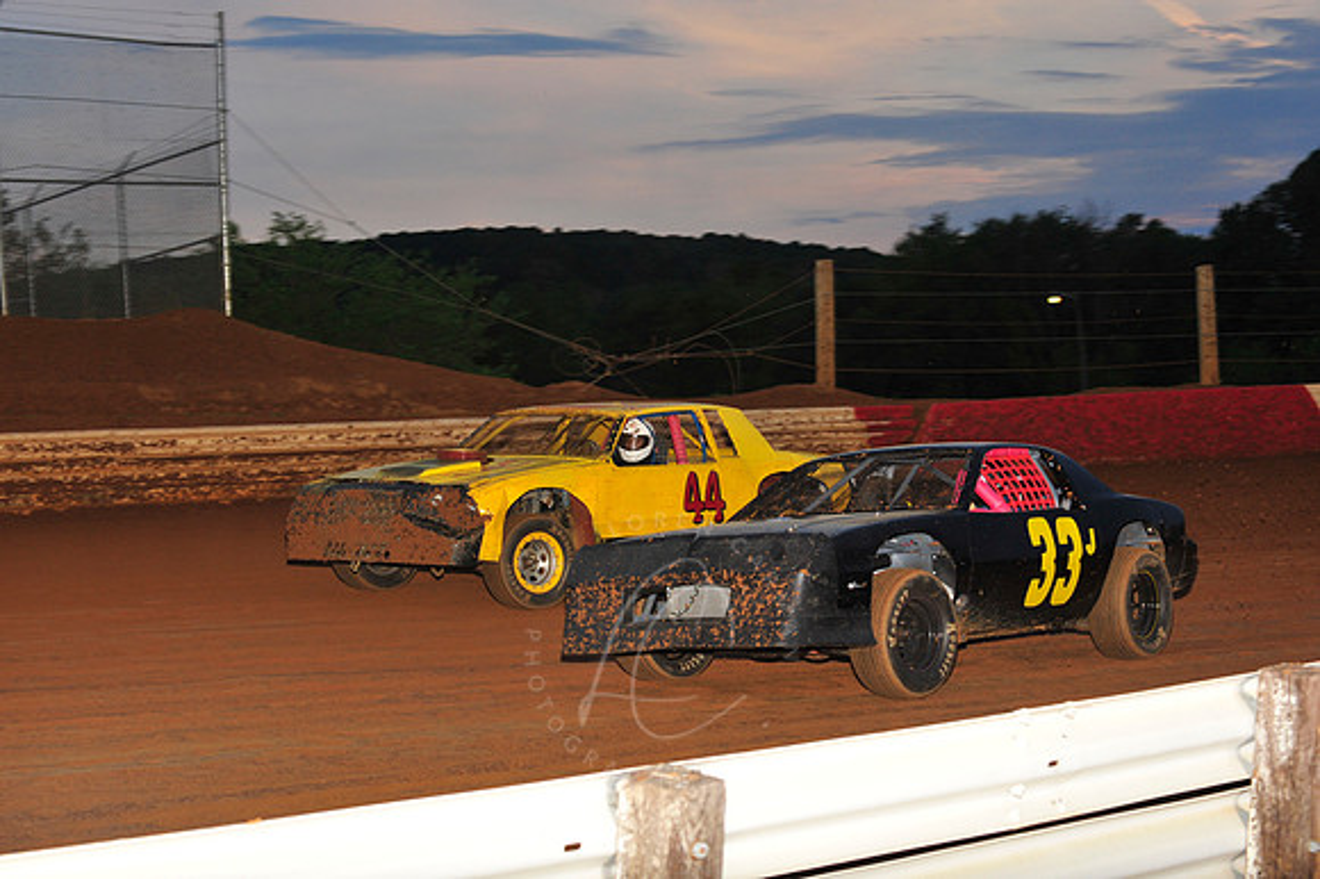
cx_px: 660
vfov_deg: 17.0
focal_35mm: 80
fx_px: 2932
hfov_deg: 25.4
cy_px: 440
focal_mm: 80
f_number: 7.1
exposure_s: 1/320
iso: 1000
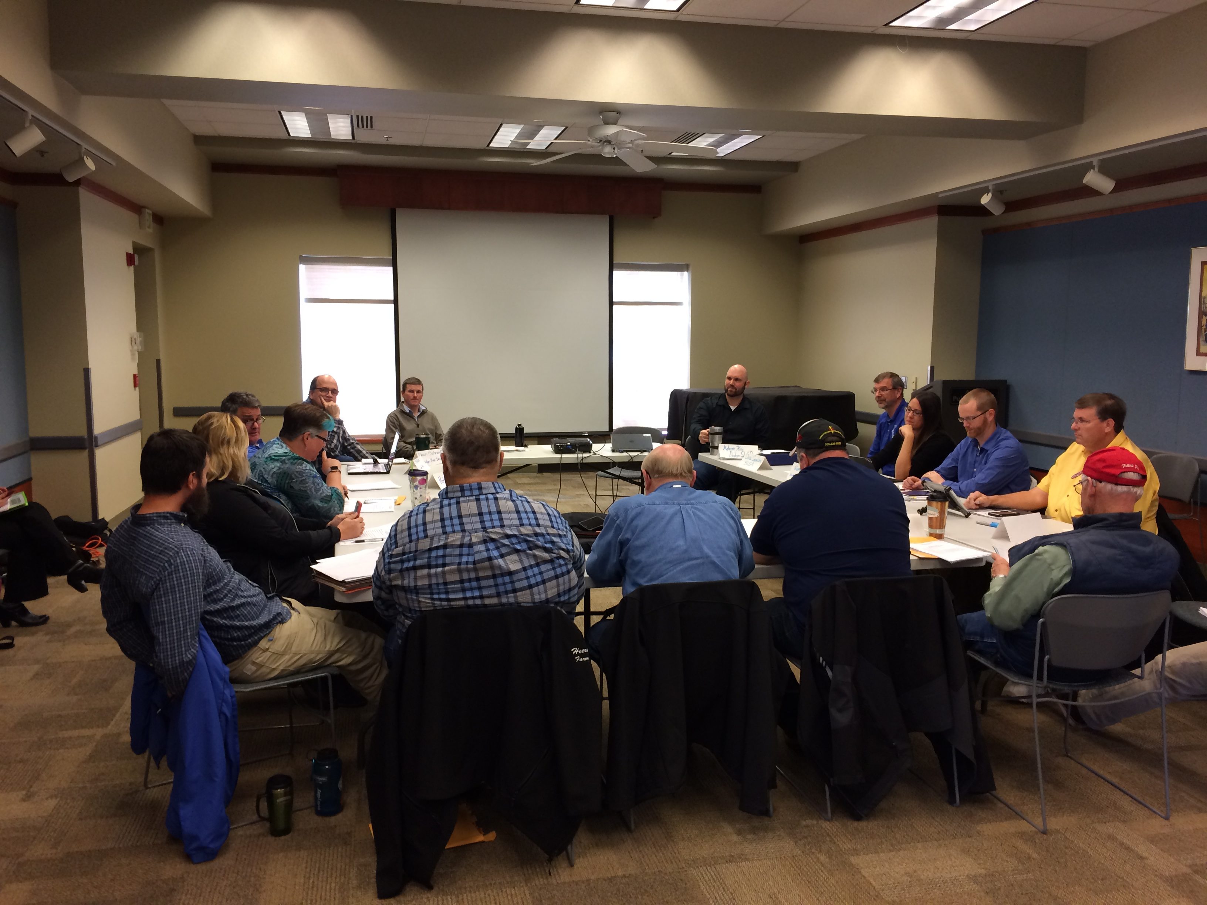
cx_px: 604
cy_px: 452
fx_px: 1011
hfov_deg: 61.7
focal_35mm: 29
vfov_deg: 48.2
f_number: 2.2
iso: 100
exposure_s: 1/30
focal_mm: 4.15
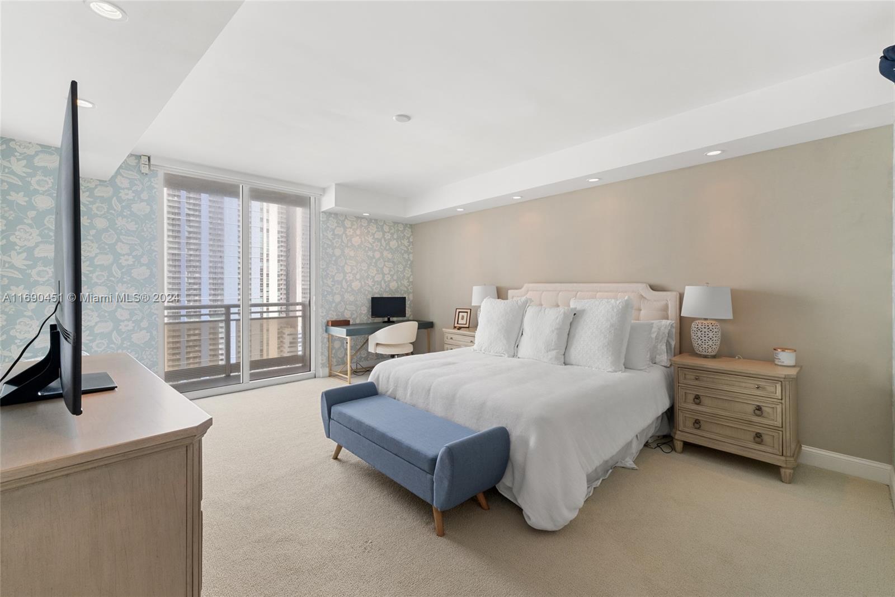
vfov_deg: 77.3
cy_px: 298
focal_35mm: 15
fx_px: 373
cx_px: 448
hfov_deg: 100.4
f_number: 9
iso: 500
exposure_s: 1/13
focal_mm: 10
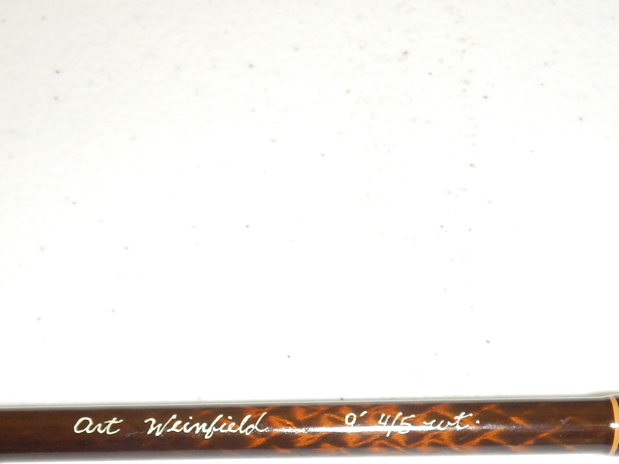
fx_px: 1180
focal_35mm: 66
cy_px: 434
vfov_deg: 21.7
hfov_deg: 29.3
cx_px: 248
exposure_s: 1/30
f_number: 2.8
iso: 200
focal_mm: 4.3
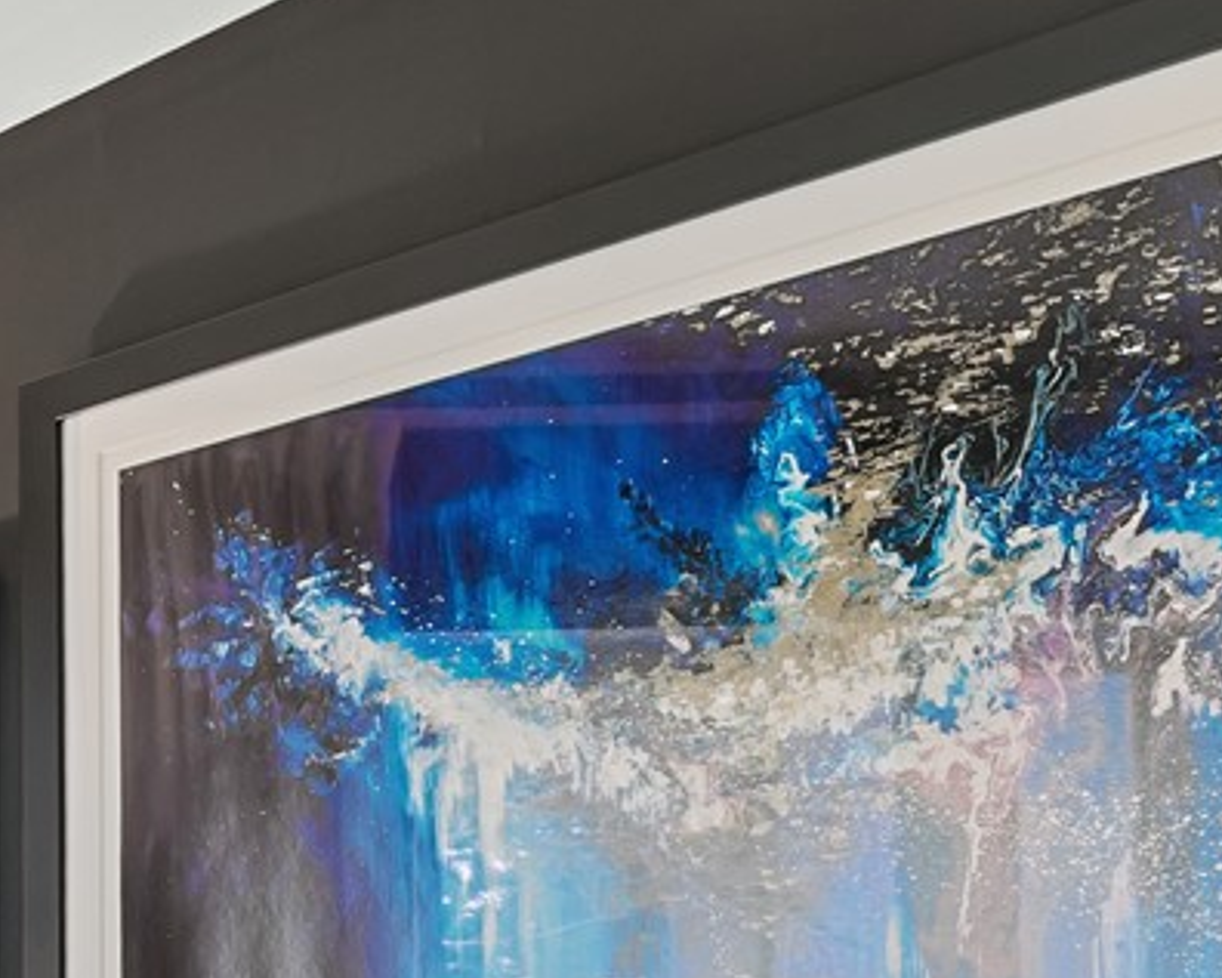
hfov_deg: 13.2
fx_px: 2605
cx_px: -2061
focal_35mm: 72
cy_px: 1253
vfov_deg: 19.7
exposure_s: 1/1.67
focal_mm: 14
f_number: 8
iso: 100
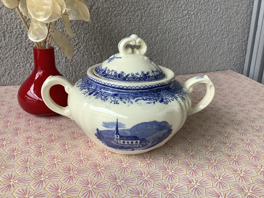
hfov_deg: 58.4
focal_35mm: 31
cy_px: 99
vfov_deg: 45.4
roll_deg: -1.2
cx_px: 132
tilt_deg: -19.0
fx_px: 236
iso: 80
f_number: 2.4
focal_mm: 3.3
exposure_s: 1/120
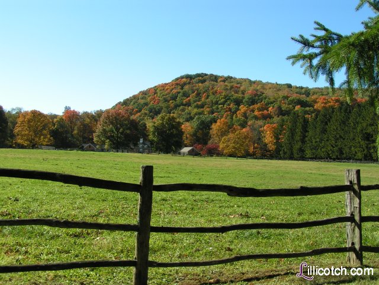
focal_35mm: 38
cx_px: 190
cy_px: 142
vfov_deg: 37.7
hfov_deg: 49.0
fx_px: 416
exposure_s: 1/250
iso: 50
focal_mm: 5.8
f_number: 5.6
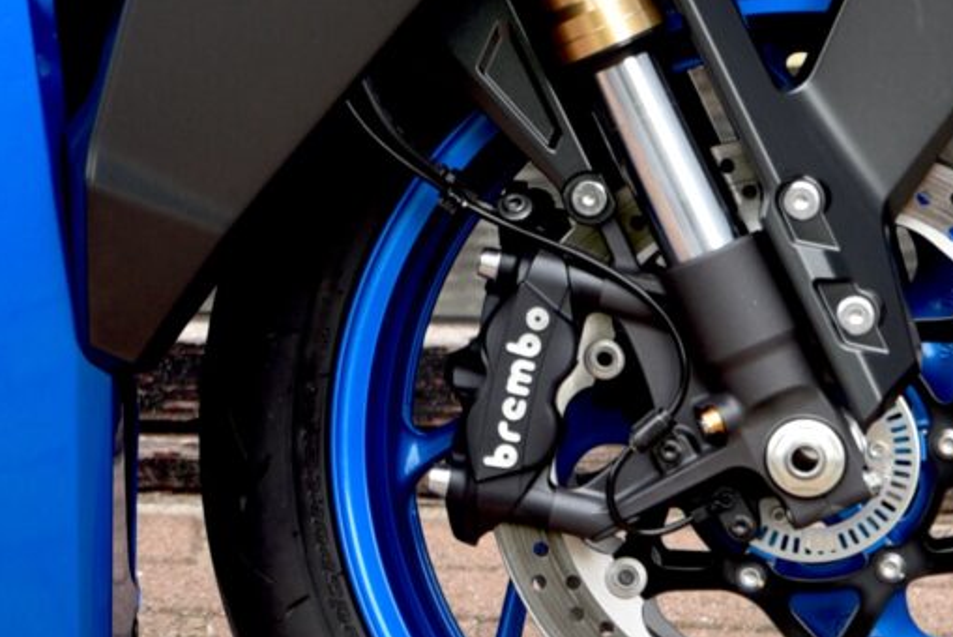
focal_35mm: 352
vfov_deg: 3.9
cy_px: -334
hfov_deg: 5.8
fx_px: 9323
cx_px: -756
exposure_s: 1/60
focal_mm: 70
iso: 100
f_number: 4
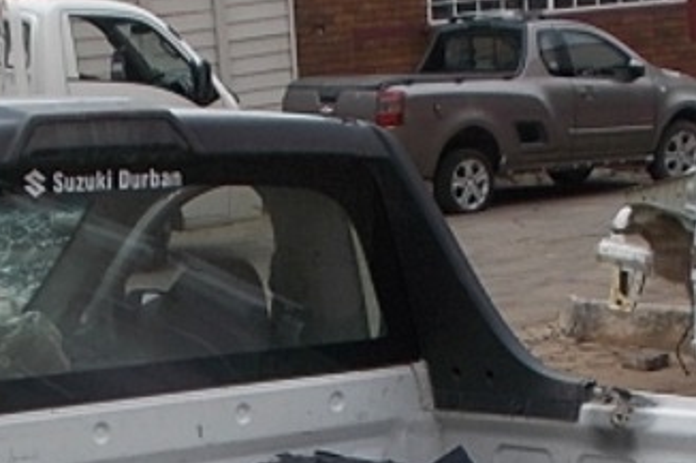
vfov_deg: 12.5
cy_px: 797
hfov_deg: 20.2
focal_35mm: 101
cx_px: 289
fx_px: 1952
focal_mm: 4.6
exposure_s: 1/250
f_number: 3.2
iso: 80
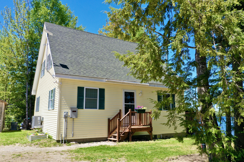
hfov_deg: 65.5
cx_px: 122
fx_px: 190
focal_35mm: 28
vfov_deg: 46.4
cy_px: 81
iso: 100
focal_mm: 10.26
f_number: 5
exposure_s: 1/320
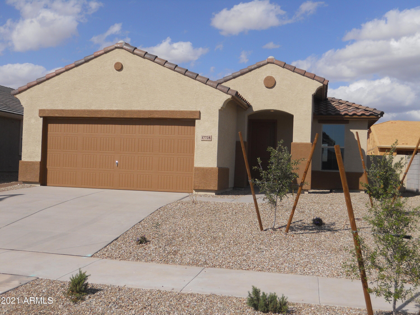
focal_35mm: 41
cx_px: 210
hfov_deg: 45.8
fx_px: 497
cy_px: 158
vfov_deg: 35.1
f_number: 6.4
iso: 80
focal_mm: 7.3
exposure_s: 1/500
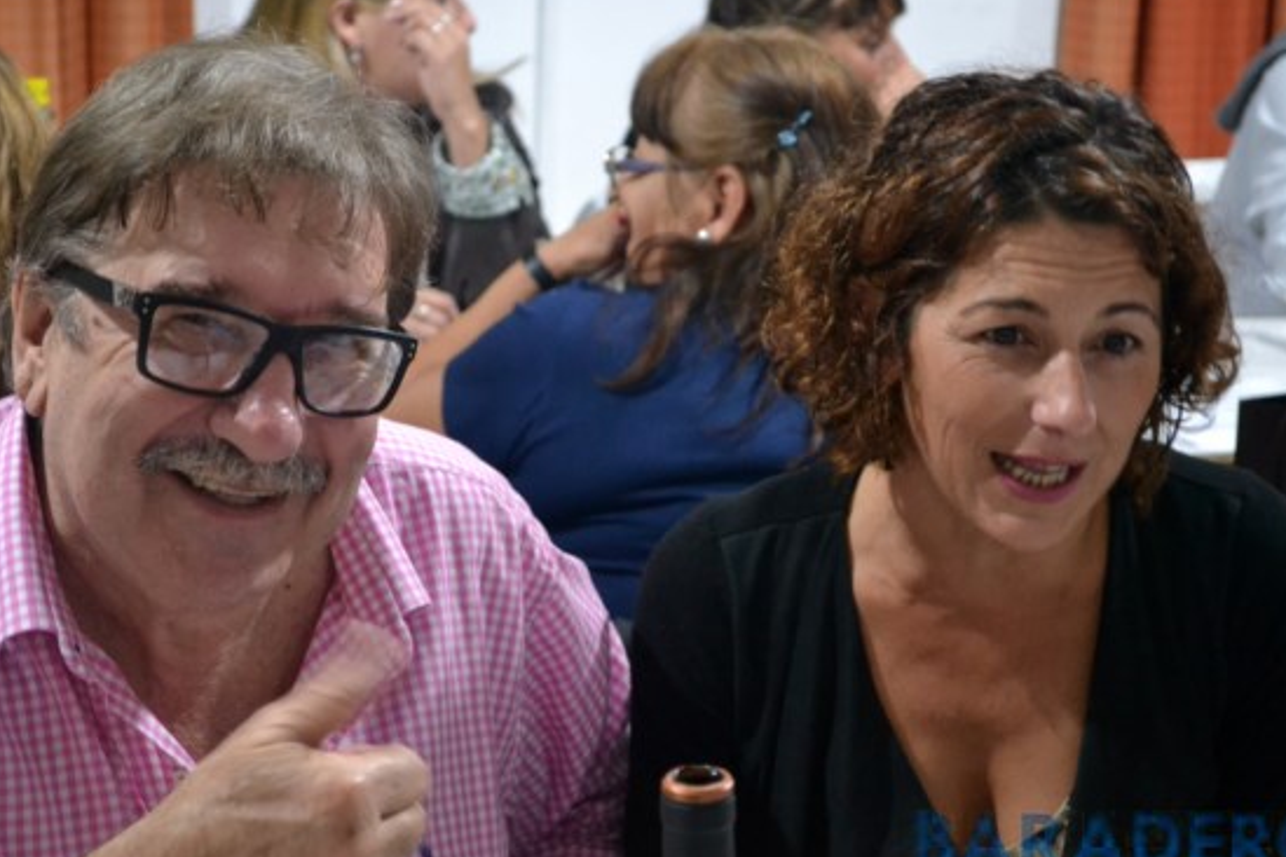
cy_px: 432
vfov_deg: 16.3
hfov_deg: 24.2
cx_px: 590
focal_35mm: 84
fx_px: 3000
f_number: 5.6
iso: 2500
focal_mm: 48
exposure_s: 1/15
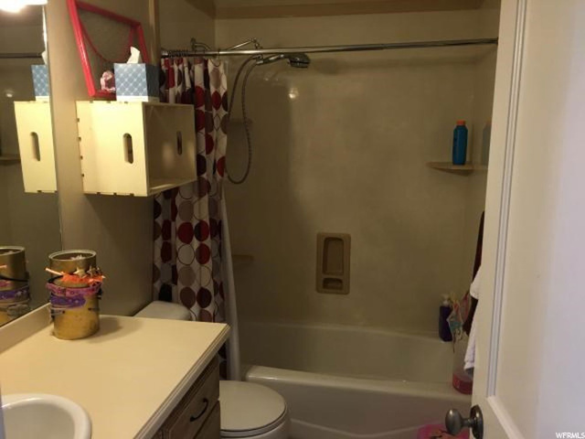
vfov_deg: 48.2
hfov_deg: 61.7
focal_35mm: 29
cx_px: 292
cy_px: 220
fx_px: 490
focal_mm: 4.15
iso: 40
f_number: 2.2
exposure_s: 1/15
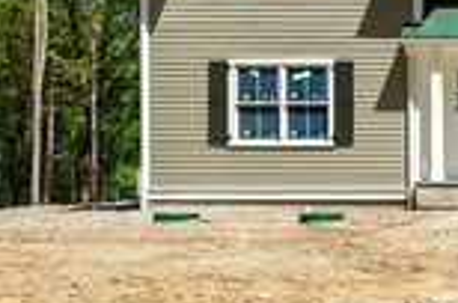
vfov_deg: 20.7
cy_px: 79
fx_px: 825
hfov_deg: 26.3
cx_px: 598
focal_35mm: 65
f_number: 6.3
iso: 100
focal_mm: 20
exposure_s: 1/320
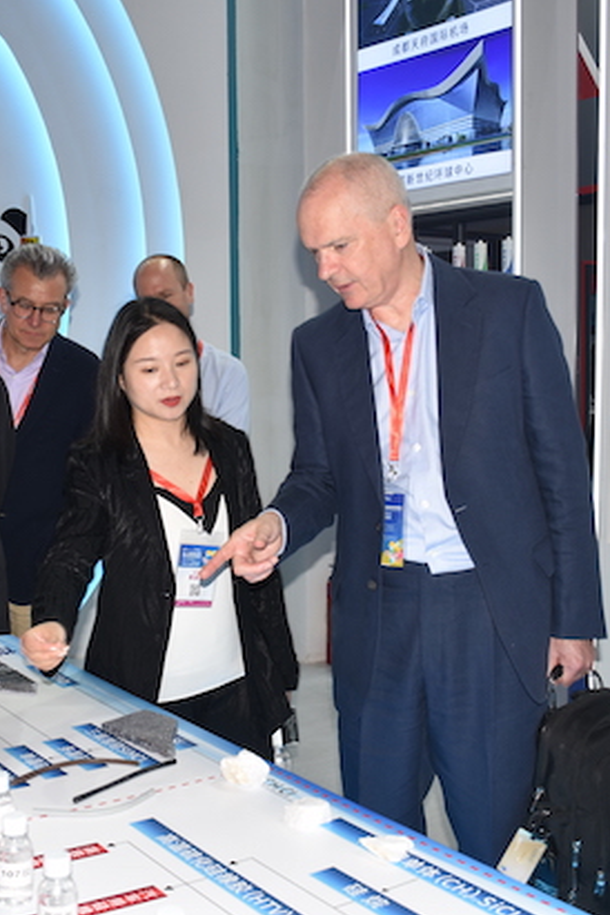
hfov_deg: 29.1
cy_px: 454
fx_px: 1169
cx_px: 218
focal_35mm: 46
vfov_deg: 42.7
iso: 100
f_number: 3.5
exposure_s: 1/60
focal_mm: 20
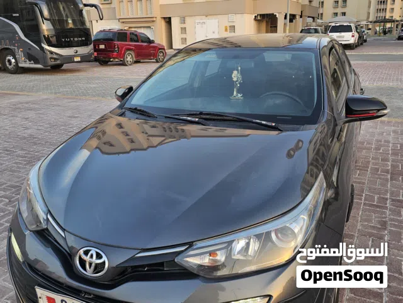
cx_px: 202
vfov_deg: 58.9
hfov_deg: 73.9
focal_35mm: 23
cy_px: 152
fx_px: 268
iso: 50
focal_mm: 6.3
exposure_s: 1/182
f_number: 1.7
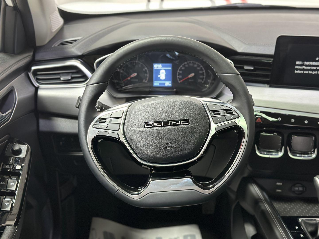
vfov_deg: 30.3
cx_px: 160
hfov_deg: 39.7
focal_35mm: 48
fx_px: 442
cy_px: 120
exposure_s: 1/33
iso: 320
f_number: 1.78
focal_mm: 6.86
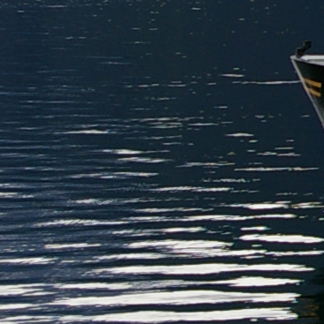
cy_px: -257
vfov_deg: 4.7
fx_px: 3870
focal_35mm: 365
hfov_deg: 4.5
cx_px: 1108
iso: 200
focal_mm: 35
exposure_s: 1/180
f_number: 8
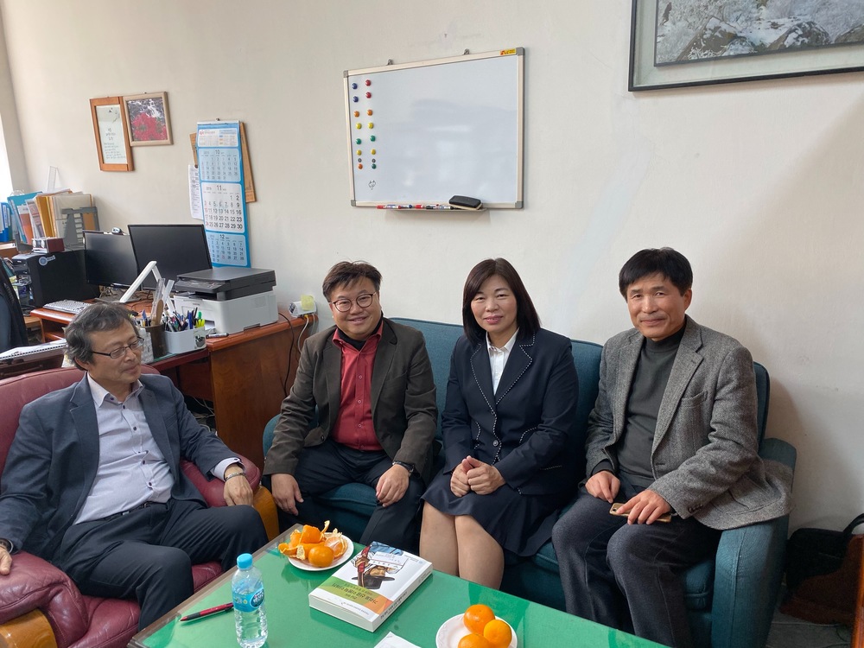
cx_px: 432
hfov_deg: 67.3
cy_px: 324
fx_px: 649
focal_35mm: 26
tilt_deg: -12.9
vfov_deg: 53.1
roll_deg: +1.3
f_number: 1.8
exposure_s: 1/120
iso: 100
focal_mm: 4.25
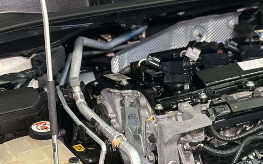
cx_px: 287
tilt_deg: -26.6
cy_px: 115
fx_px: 939
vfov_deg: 10.0
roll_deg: -3.0
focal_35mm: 131
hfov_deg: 15.5
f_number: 1.78
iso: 200
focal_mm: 6.86
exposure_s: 1/60
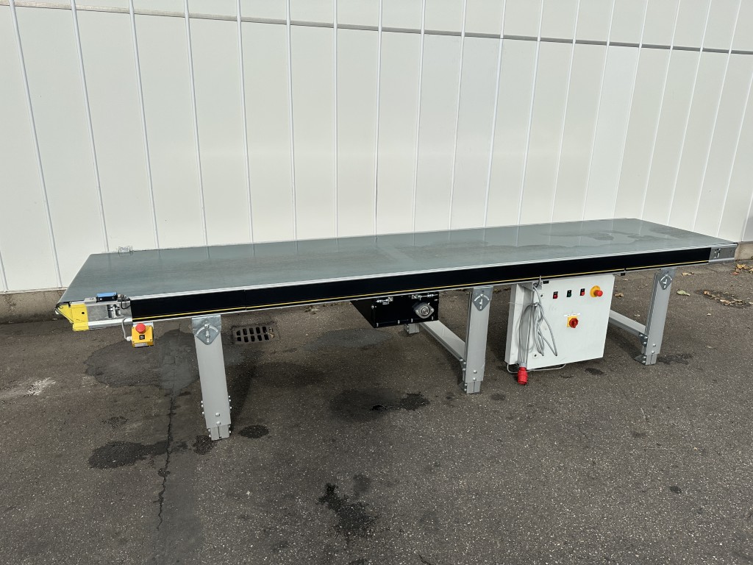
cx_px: 376
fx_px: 522
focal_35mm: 24
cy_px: 282
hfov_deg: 71.6
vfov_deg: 56.8
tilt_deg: -17.0
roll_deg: -0.4
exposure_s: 1/1916
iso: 80
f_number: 1.78
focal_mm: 6.86
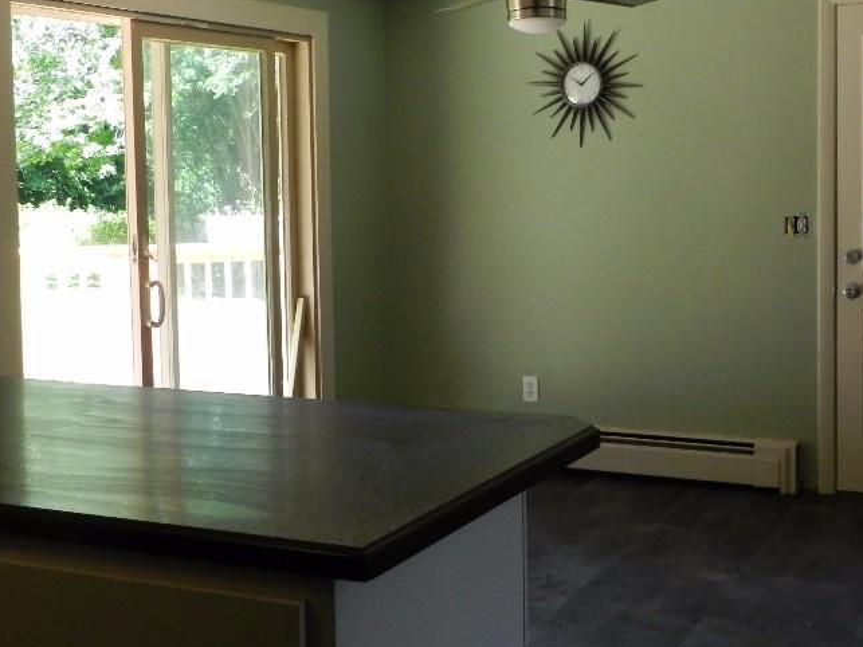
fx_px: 1271
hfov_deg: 37.4
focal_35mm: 51
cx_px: 493
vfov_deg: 28.5
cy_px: 244
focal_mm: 5.6
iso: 640
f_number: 3.7
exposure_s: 1/200
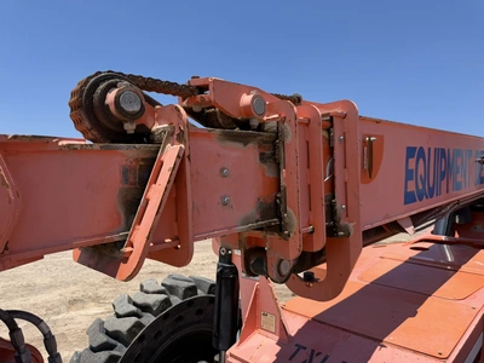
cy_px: 182
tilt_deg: +2.7
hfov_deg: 71.6
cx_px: 242
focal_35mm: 24
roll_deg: +0.1
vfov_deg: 56.8
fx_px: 336
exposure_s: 1/4673
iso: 80
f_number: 1.78
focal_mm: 6.76
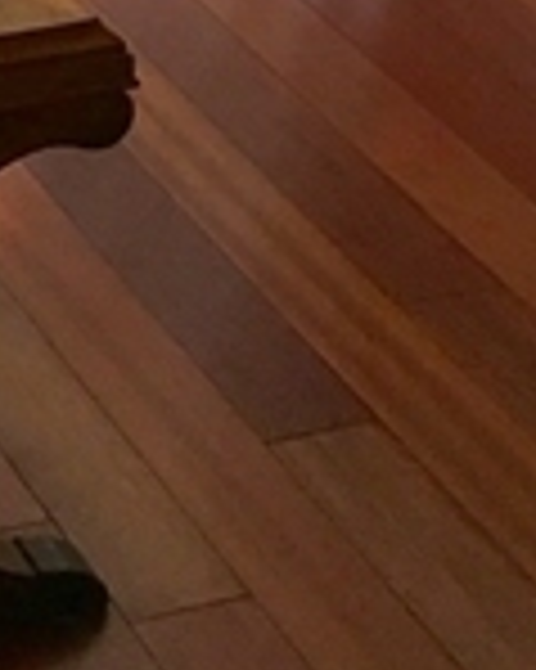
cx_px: -743
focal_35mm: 146
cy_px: -751
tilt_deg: -15.8
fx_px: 2898
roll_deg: +1.9
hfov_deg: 9.4
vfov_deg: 11.6
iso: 100
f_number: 2.2
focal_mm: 4.15
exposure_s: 1/30
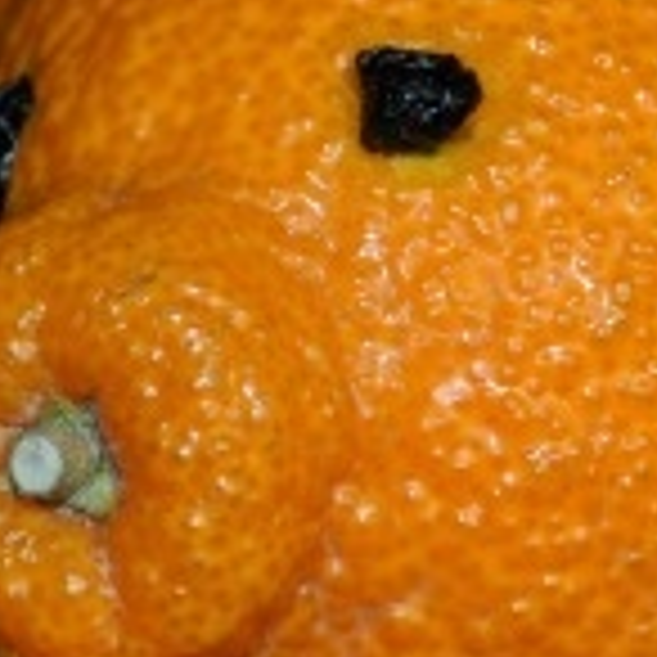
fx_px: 3500
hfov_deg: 10.7
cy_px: 364
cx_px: 578
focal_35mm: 163
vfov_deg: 10.7
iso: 200
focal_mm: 38
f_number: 5
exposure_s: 1/60
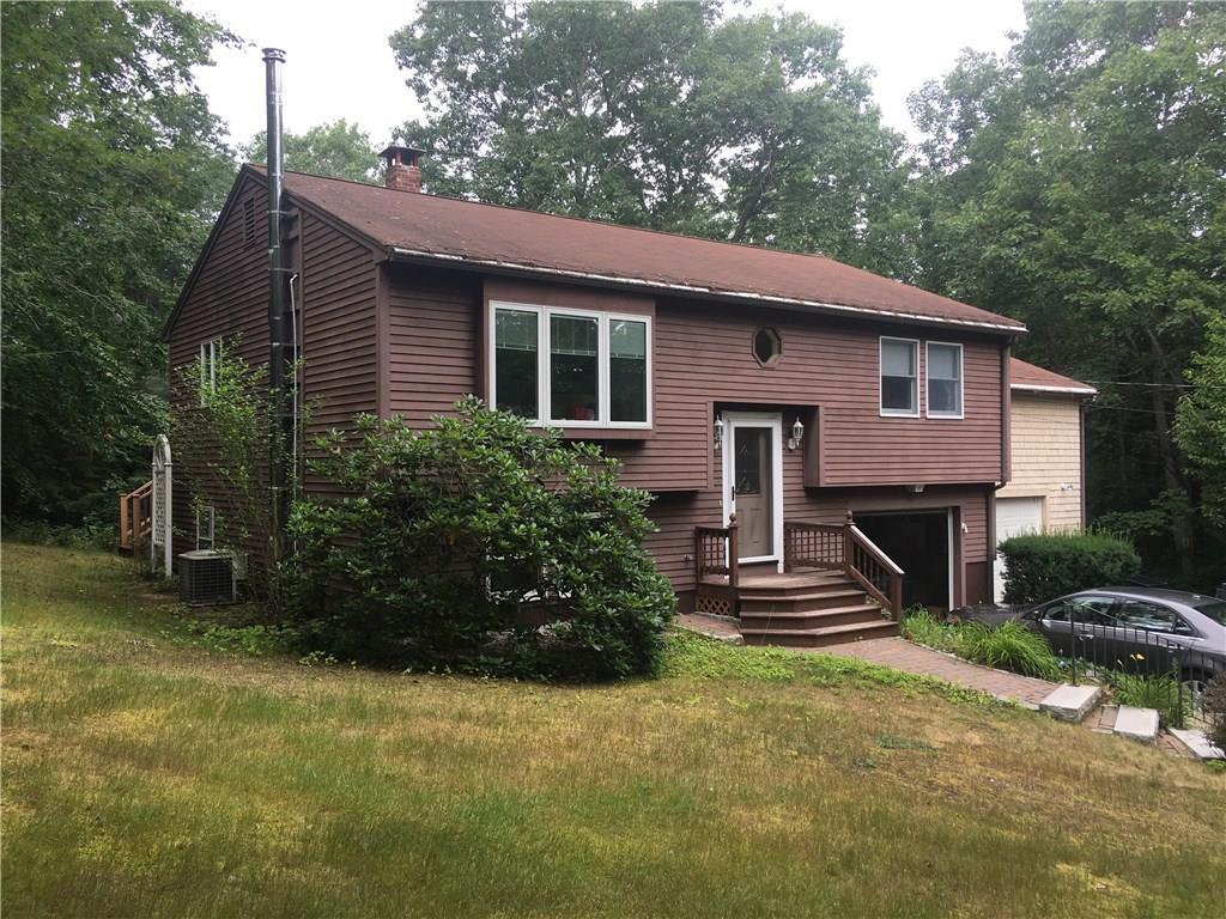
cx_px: 613
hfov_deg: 61.7
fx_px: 1027
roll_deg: -0.4
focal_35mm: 29
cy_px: 460
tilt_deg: +1.8
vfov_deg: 48.2
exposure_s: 1/206
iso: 25
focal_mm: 4.15
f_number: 2.2
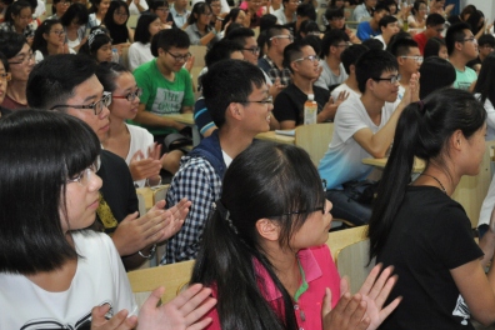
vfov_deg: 22.6
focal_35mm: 60
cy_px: 161
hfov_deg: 33.3
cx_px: 285
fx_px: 825
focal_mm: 24
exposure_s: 1/60
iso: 800
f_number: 4
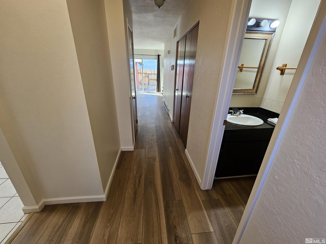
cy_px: 122
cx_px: 163
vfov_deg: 89.9
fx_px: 122
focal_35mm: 13
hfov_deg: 106.2
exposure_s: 1/60
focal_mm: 2.2
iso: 200
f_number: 2.2
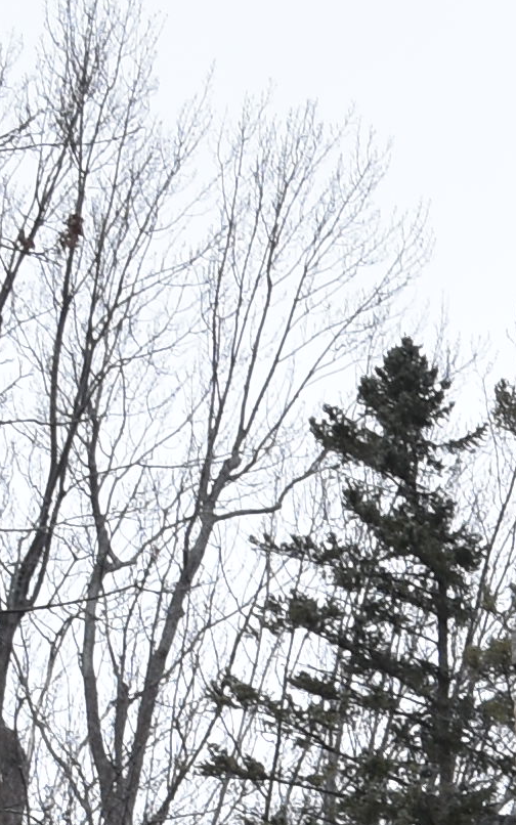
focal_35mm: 296
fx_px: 6658
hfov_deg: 4.2
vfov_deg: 6.8
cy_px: 1896
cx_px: 1691
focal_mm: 26
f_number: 6.3
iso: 200
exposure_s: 1/250
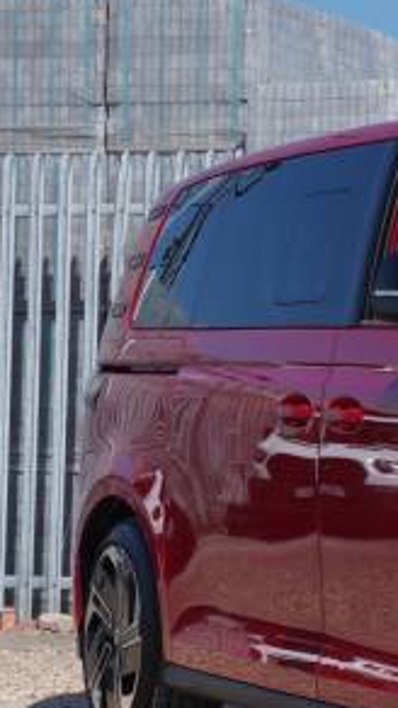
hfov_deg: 6.8
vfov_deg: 12.5
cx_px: 752
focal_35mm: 172
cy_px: 468
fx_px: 3231
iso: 400
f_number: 19
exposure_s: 1/125
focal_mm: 50
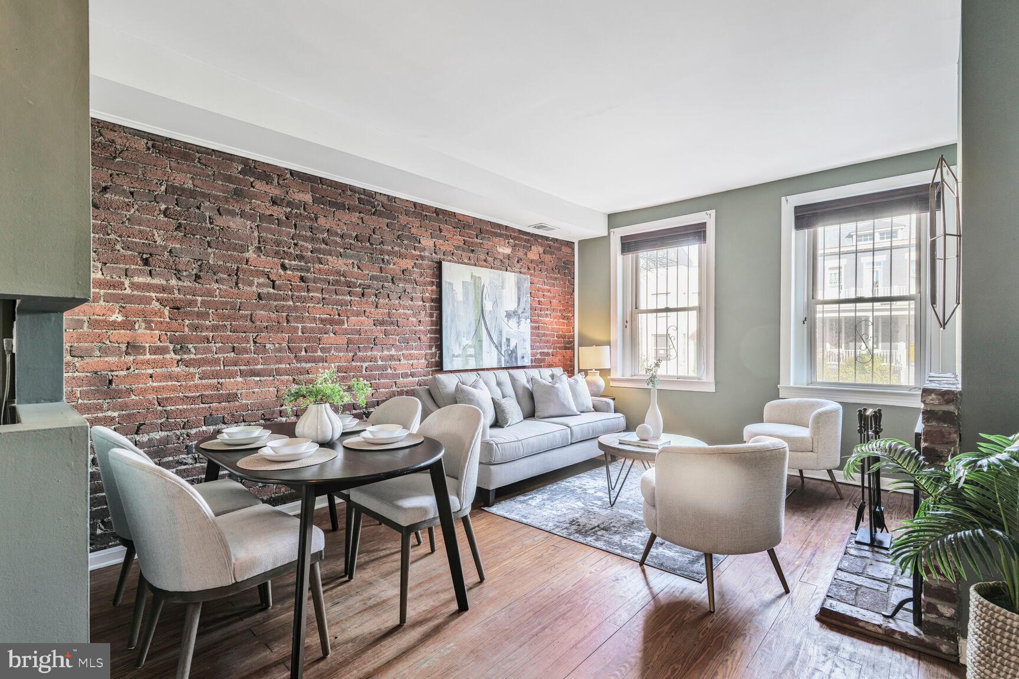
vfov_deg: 70.4
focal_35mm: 17
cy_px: 340
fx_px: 481
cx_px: 510
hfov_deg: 93.3
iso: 200
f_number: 8
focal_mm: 17
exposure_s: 1/4
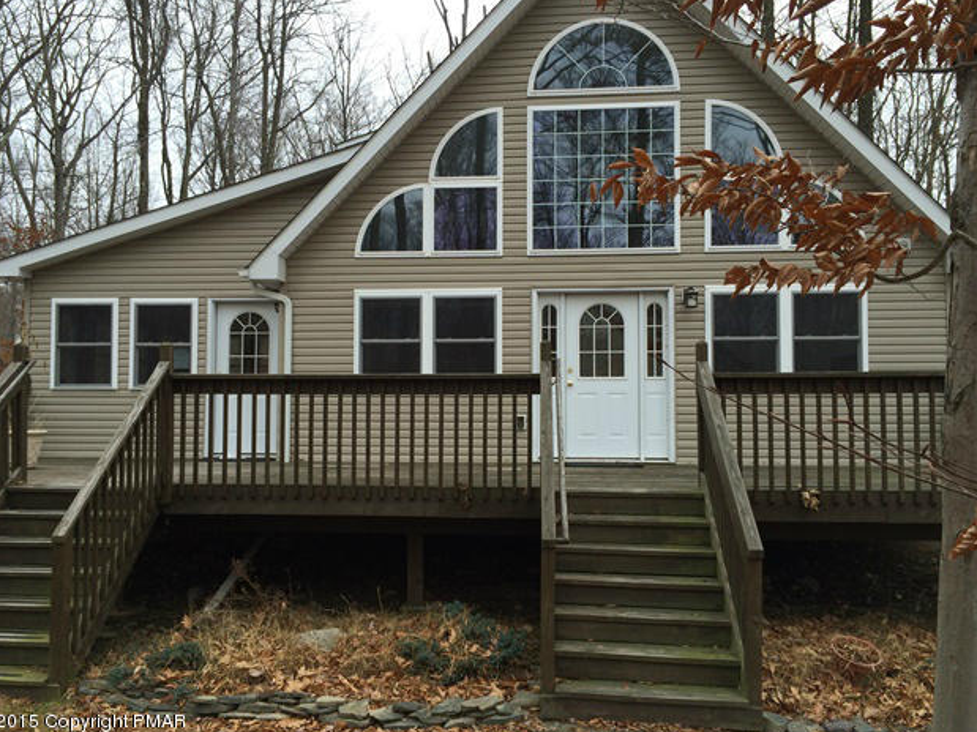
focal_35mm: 30
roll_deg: +1.6
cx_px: 477
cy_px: 374
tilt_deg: +0.4
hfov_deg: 60.0
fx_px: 847
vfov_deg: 46.8
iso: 32
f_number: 2.2
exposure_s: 1/348
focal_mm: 4.15
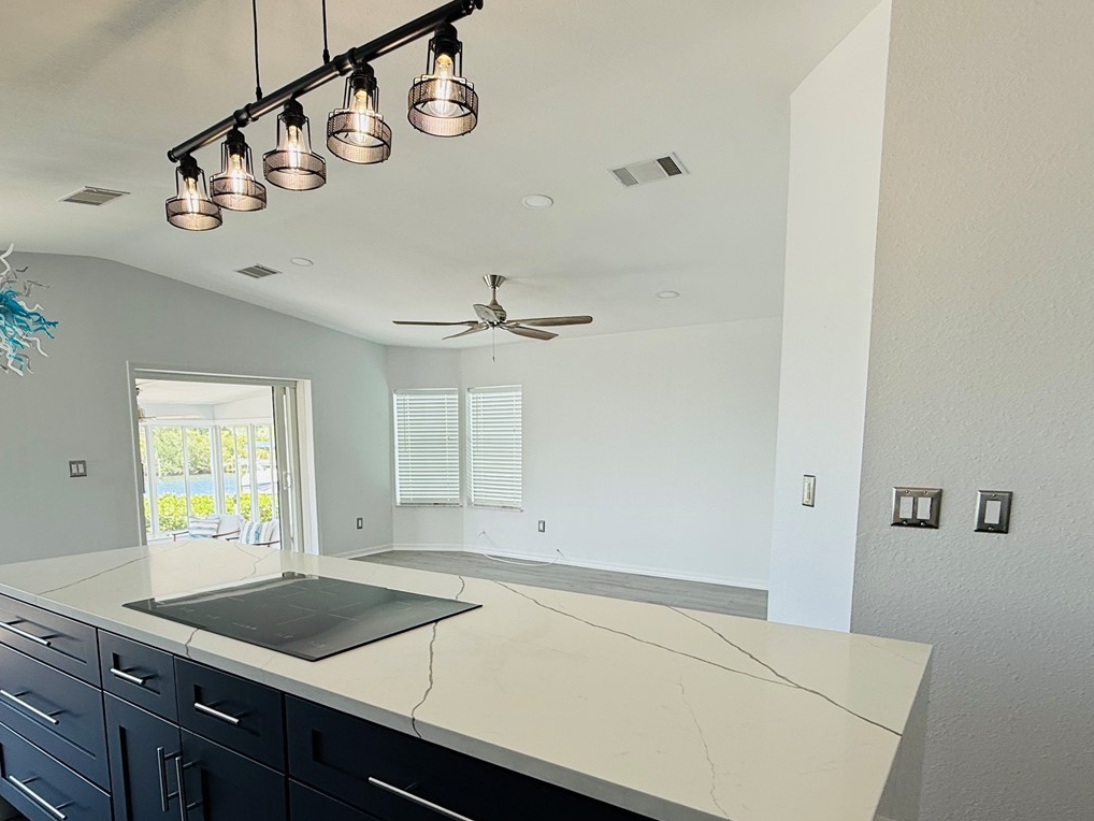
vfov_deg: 60.0
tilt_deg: -5.9
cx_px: 476
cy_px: 530
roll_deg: +0.7
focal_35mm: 22
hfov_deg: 76.0
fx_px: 695
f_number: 2.2
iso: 50
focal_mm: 2.22
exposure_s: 1/131
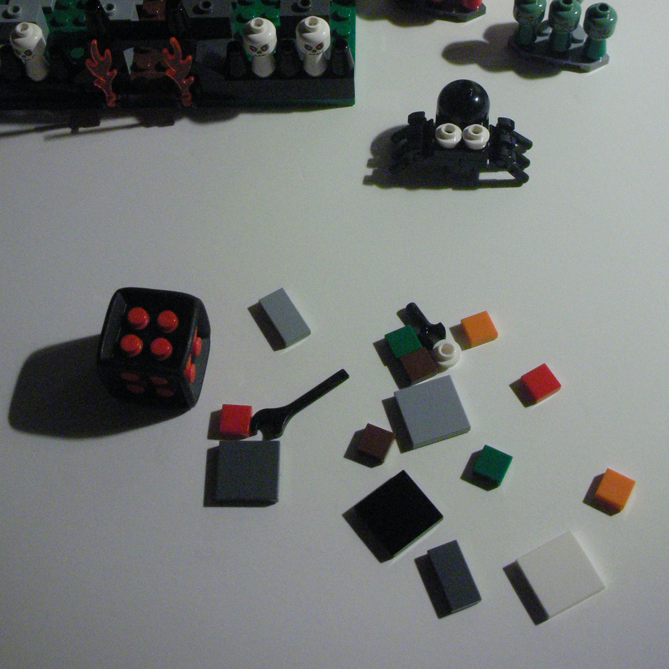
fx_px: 1028
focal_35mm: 47
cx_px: 328
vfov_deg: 35.5
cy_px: 189
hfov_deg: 36.1
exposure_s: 1/120
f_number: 3
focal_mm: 5.8
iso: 400
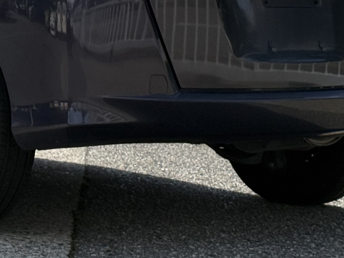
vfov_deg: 8.8
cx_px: -32
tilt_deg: +2.1
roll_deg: +0.1
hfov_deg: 11.7
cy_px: -79
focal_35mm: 167
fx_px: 1659
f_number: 1.78
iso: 100
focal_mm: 6.76
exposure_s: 1/6536
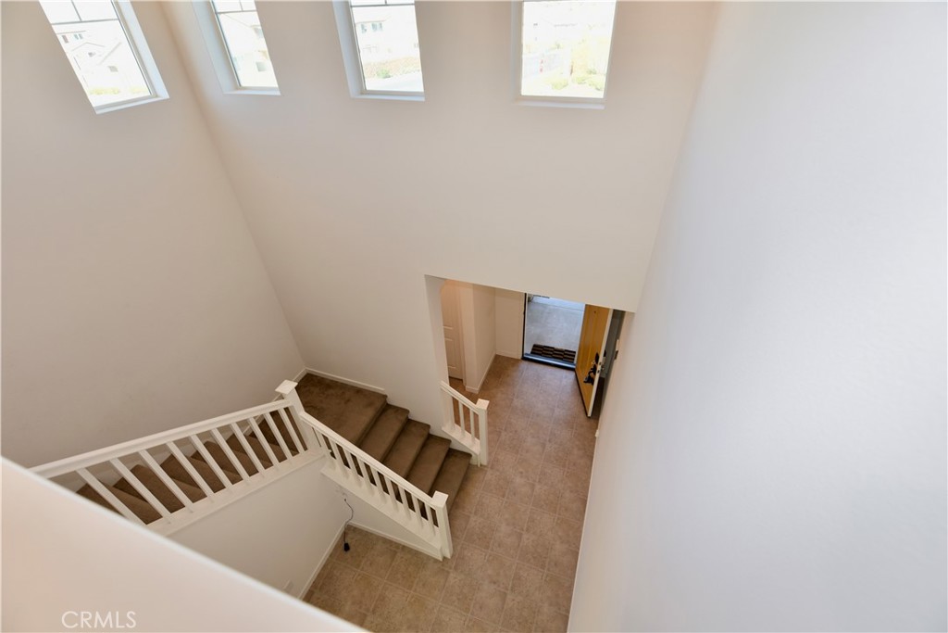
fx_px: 395
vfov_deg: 77.3
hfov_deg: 100.4
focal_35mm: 15
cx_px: 474
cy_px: 316
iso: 320
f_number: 5.6
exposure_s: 1/125
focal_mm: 15
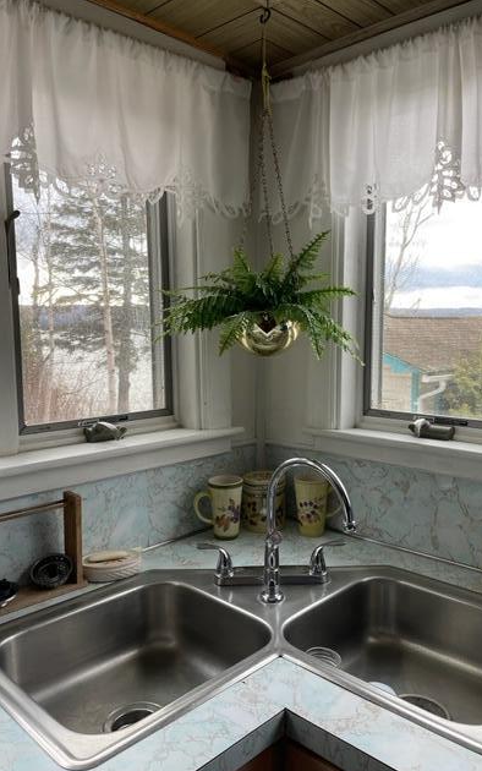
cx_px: 253
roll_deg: +0.3
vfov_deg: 66.5
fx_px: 588
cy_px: 389
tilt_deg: -3.7
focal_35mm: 28
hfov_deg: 44.5
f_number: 1.6
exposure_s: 1/121
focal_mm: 5.1
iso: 50
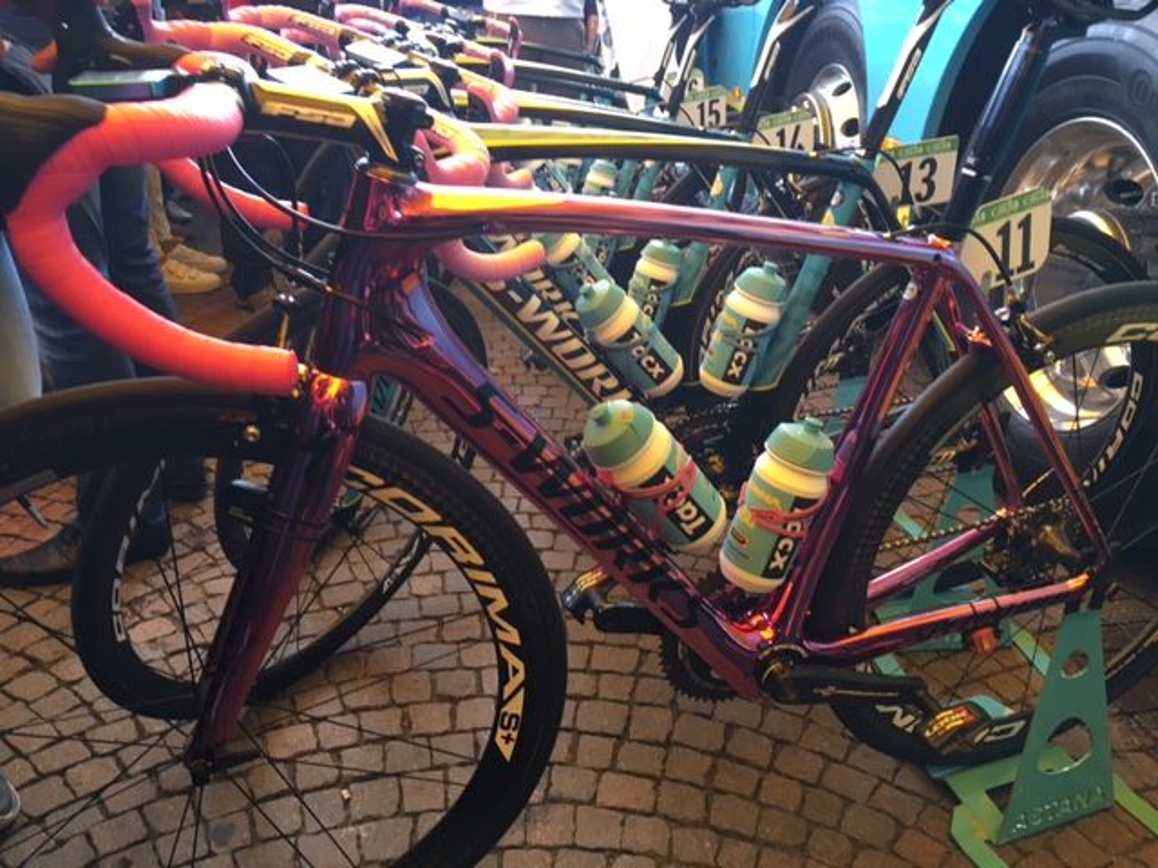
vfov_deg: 48.2
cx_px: 579
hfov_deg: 61.7
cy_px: 434
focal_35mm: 29
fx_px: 970
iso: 80
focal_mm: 4.15
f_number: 2.2
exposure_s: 1/33
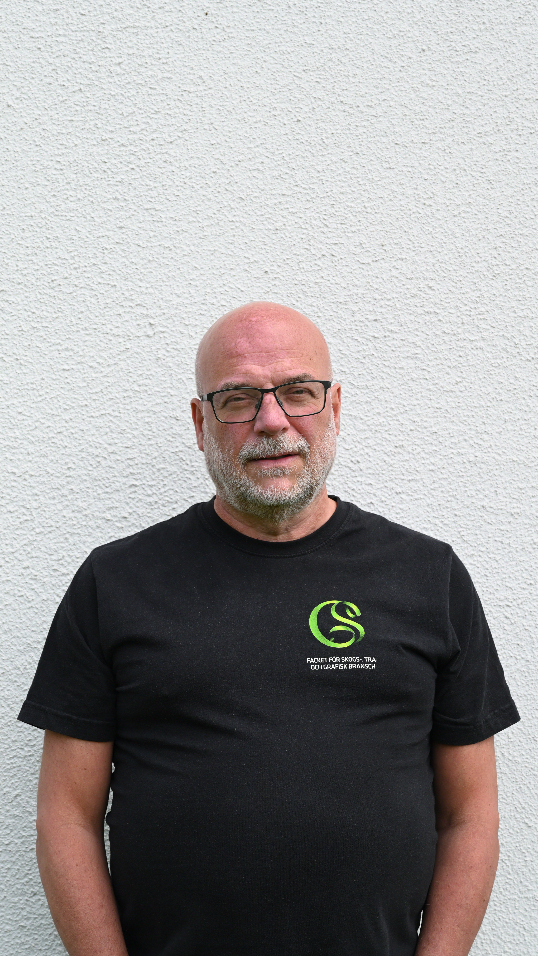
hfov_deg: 21.4
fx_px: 1420
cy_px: 500
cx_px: 242
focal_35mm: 56
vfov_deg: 37.2
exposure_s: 1/200
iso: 250
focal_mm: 49
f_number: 7.1
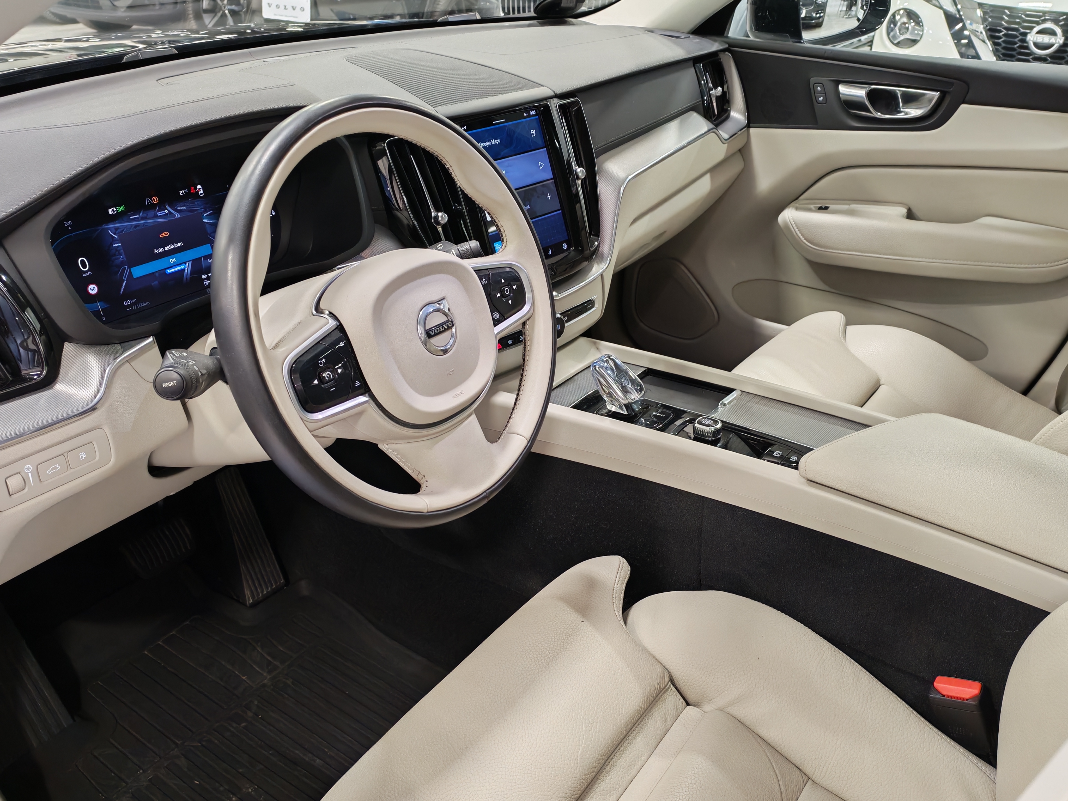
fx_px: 987
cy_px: 400
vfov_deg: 44.2
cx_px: 534
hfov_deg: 56.8
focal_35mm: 32
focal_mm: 6.12
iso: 1000
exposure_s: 1/50
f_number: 1.9
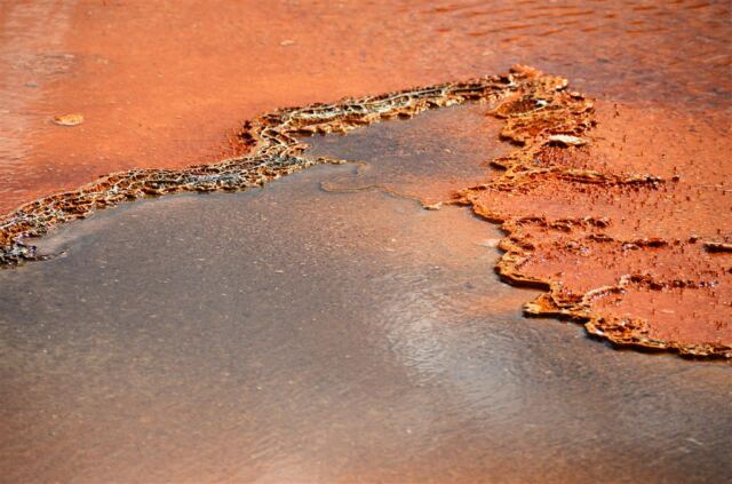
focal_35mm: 300
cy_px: 242
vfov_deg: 4.6
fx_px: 6083
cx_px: 366
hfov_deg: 6.9
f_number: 5.6
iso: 200
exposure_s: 1/1000
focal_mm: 200
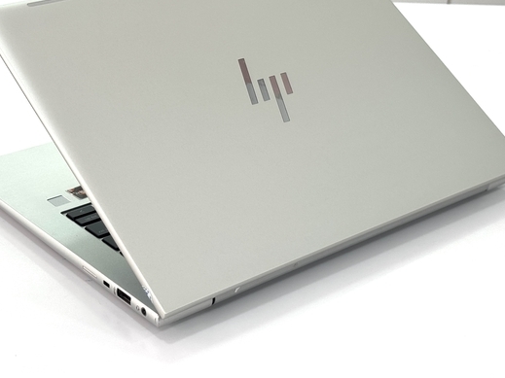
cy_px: 113
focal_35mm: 74
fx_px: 1079
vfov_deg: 19.8
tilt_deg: -23.2
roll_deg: -1.8
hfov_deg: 26.3
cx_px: 206
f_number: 1.78
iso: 50
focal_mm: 6.76
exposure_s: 1/218
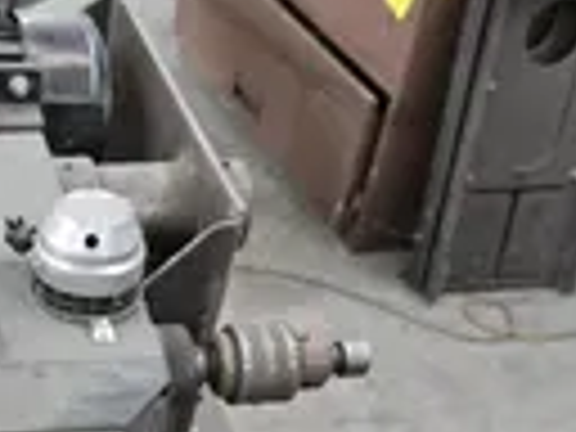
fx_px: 1198
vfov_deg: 19.9
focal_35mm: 72
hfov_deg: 25.2
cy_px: 423
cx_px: -54
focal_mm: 5.4
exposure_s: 1/120
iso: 640
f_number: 1.8
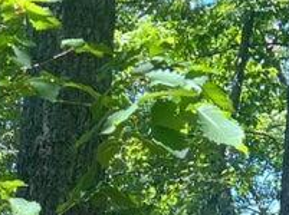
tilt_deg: +0.3
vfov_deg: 7.8
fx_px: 1475
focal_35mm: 177
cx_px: -2
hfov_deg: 11.1
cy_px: 497
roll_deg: -0.9
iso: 40
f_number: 1.5
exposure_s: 1/208
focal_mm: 5.7
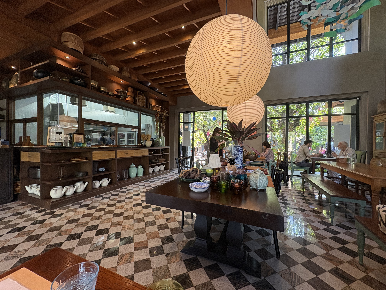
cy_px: 145
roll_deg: +0.0
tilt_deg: +0.2
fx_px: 156
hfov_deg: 102.1
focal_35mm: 14
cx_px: 193
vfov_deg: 85.7
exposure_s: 1/50
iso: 160
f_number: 2.2
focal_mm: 2.22
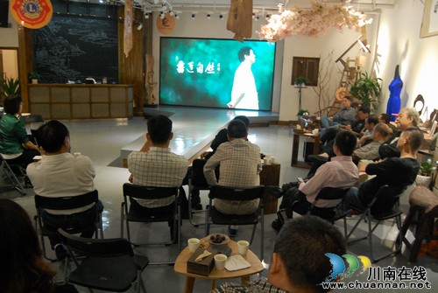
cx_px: 219
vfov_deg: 48.1
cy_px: 146
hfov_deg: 67.3
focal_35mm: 27
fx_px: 329
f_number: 3.5
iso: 1600
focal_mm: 18
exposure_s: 1/50
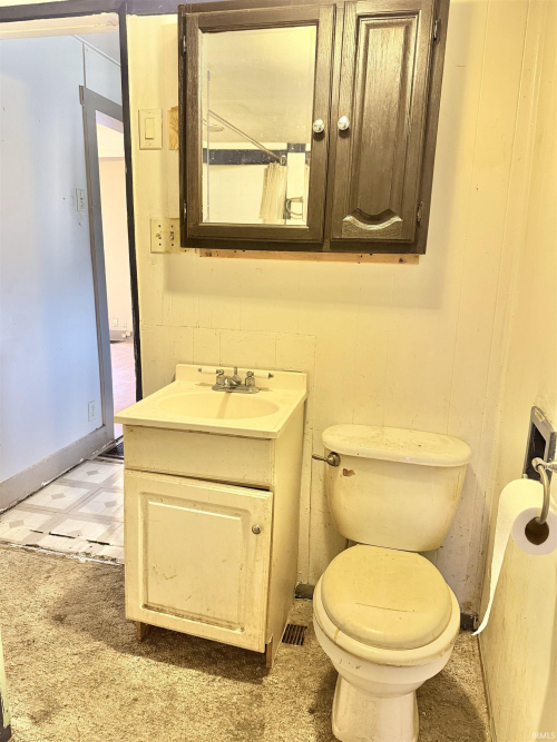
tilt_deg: -13.1
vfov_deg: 71.6
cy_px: 371
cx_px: 278
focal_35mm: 24
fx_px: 515
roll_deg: -1.2
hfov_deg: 56.8
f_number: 1.78
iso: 400
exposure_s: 1/60
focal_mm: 6.76
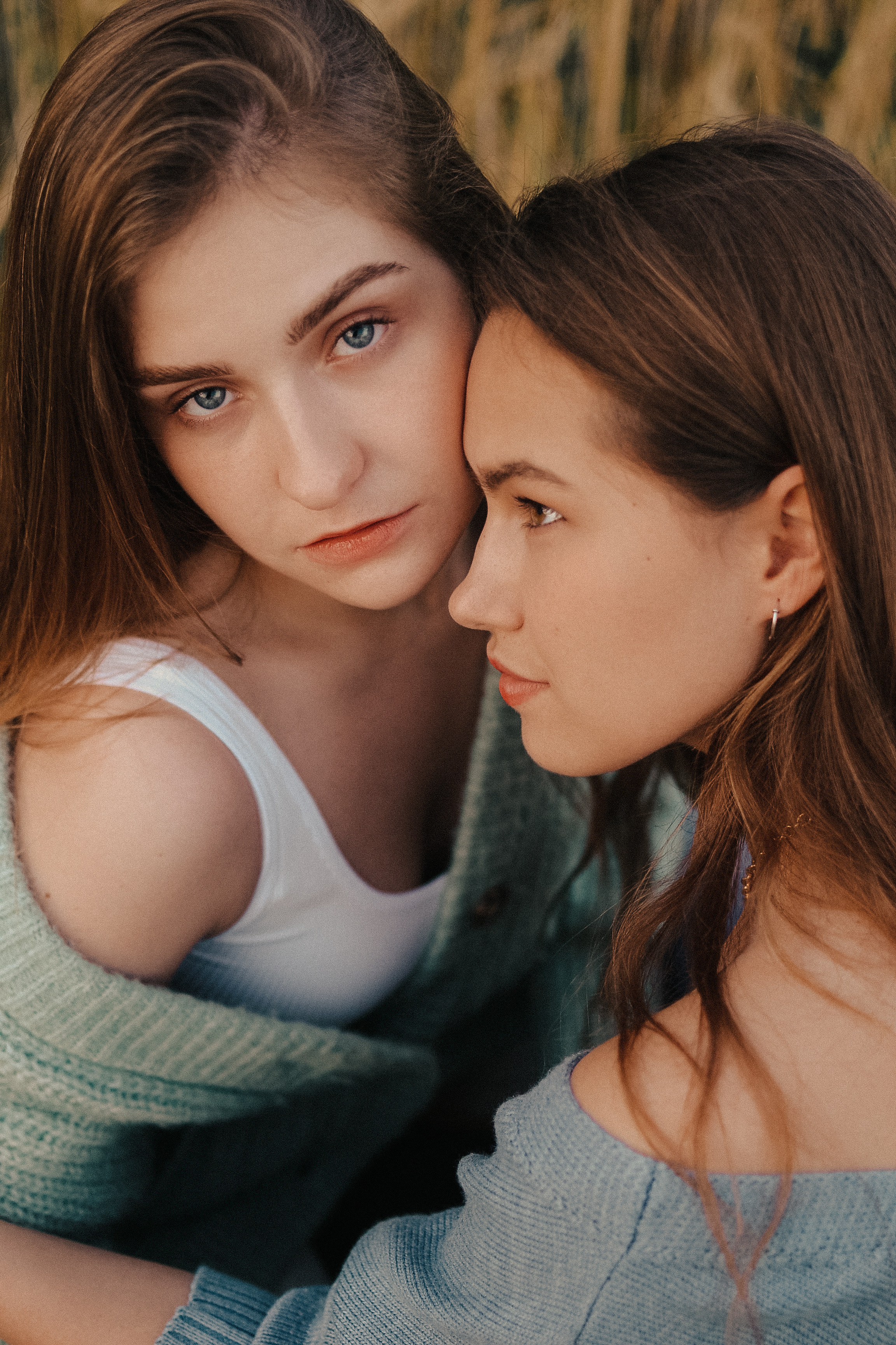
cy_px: 672
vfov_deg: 37.9
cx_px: 448
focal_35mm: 52
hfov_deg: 25.8
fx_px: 1960
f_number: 2.2
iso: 400
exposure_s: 1/200
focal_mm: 35
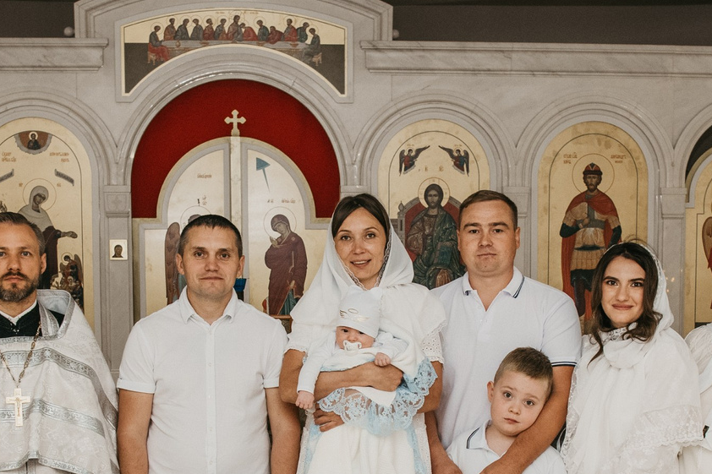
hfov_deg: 27.7
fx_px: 1443
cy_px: 459
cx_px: 373
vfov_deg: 18.2
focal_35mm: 73
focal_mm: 24
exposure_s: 1/160
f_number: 4.5
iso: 320
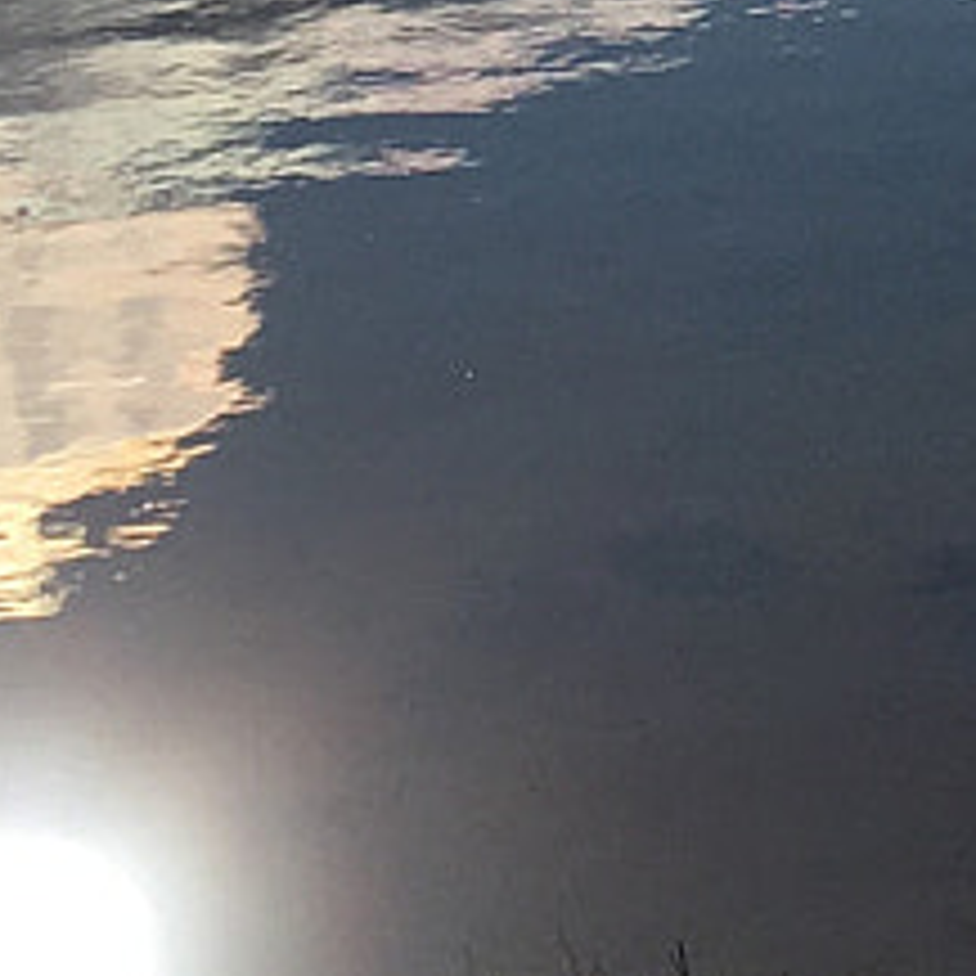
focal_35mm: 189
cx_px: 1705
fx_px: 6029
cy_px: -972
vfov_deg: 8.7
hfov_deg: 8.9
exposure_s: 1/6993
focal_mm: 4.15
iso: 25
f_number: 2.2
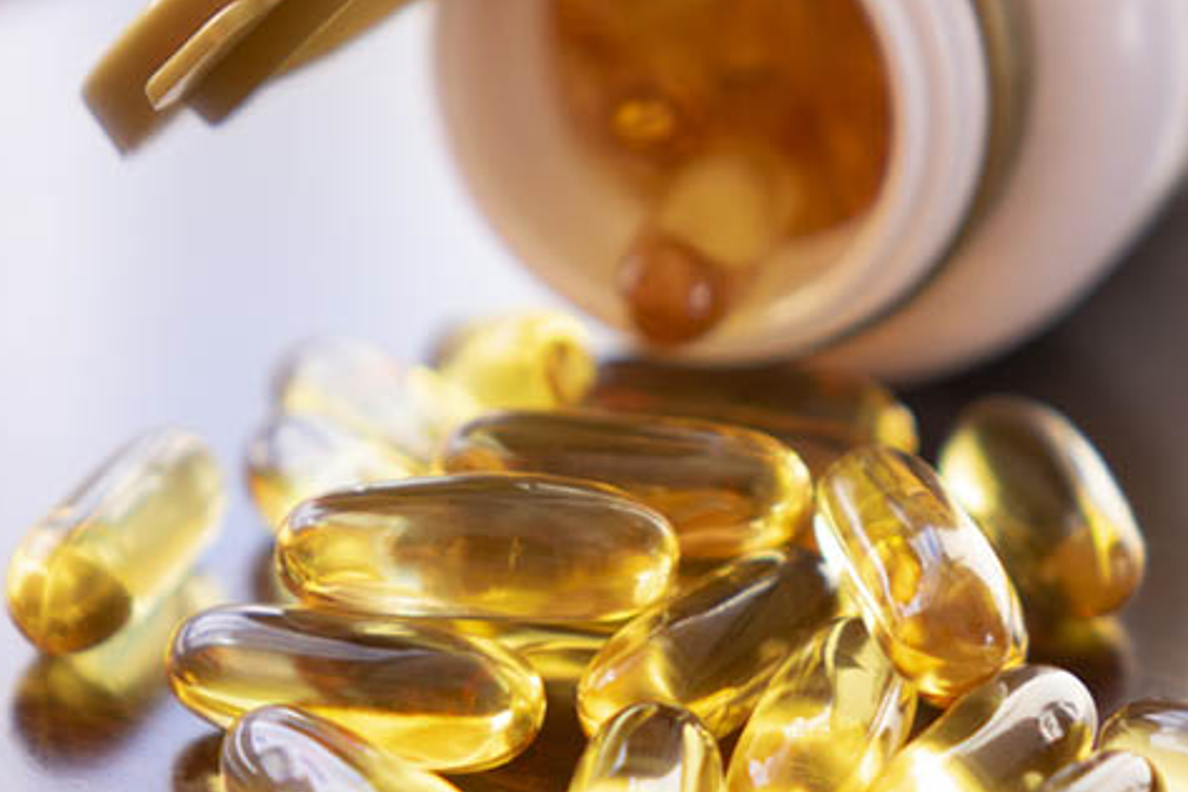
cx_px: 639
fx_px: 5181
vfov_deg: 8.7
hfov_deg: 13.1
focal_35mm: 157
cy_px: 476
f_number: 2.8
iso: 100
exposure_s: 1/100
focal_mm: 45.37
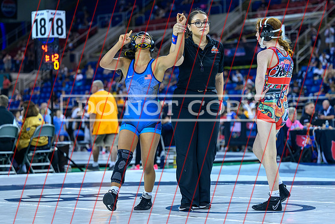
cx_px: 203
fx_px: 960
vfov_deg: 13.3
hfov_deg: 19.8
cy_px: 106
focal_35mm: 103
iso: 2000
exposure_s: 1/640
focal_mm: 84
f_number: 2.8
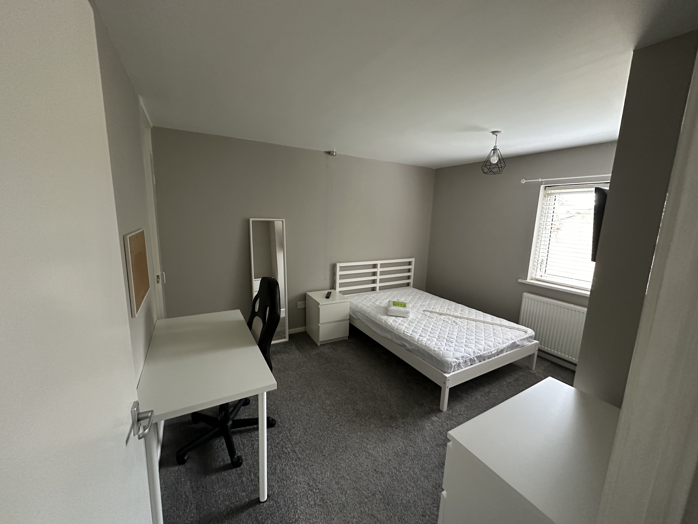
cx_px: 349
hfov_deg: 102.1
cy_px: 262
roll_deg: -1.9
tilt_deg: -9.9
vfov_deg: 85.7
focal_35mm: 14
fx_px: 282
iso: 640
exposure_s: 1/60
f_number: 2.2
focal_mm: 2.22
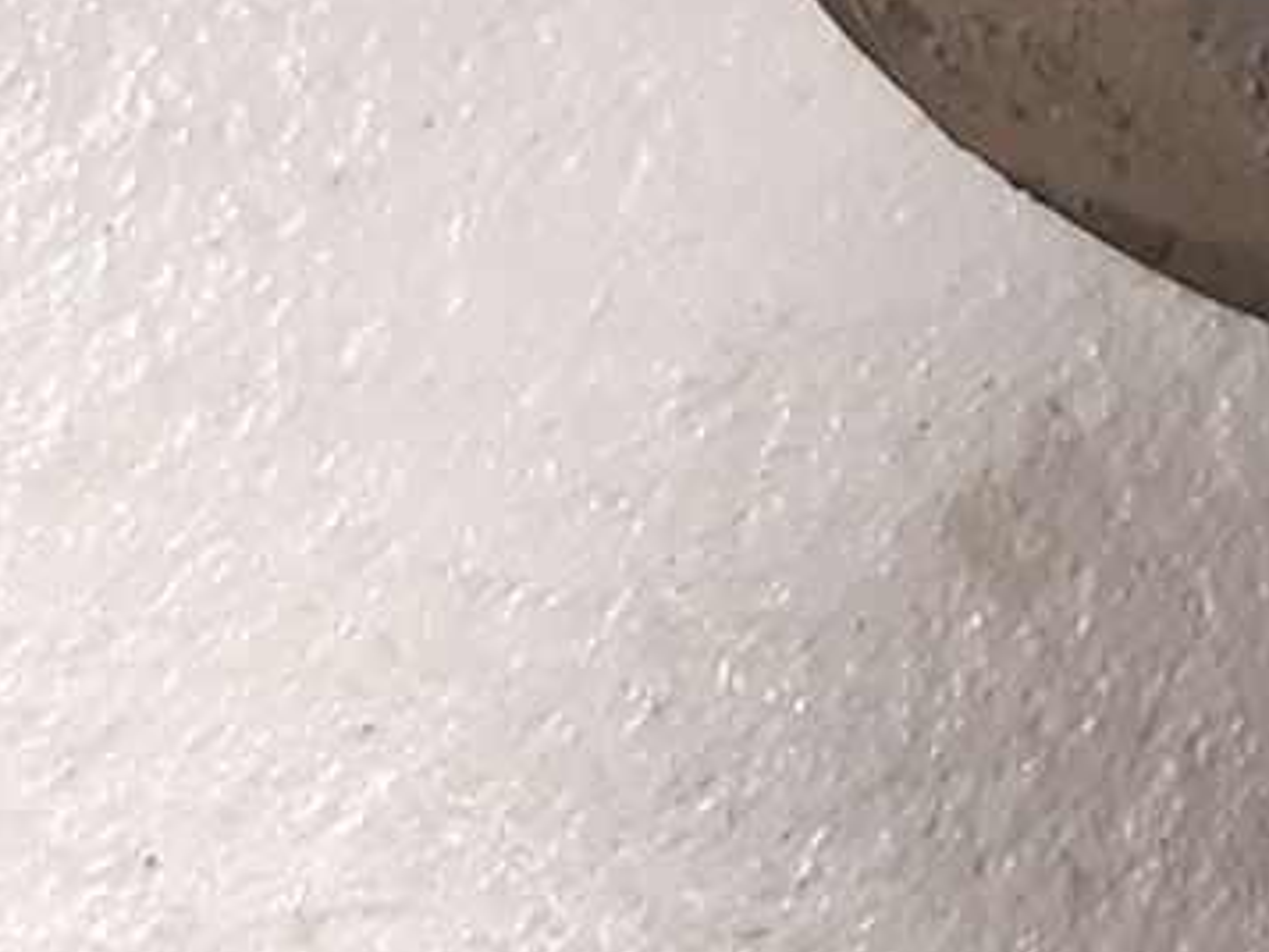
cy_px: -952
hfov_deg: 11.9
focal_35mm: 149
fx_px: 5464
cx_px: 2495
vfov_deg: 9.3
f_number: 1.7
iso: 250
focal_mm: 3.93
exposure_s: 1/50
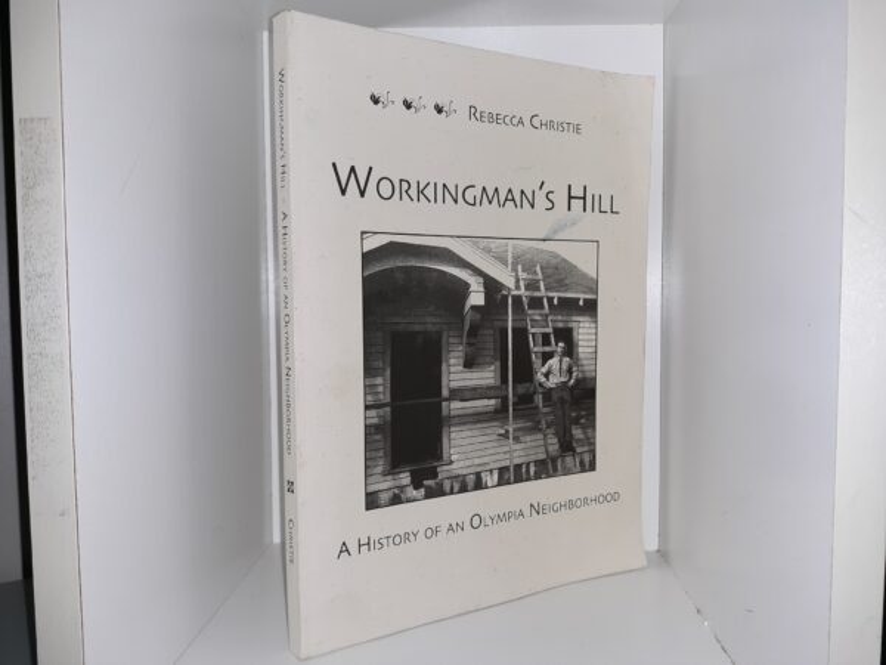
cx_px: 443
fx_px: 717
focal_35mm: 28
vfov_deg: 49.7
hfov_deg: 63.4
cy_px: 332
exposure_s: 1/108
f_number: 1.7
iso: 40
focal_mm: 3.7
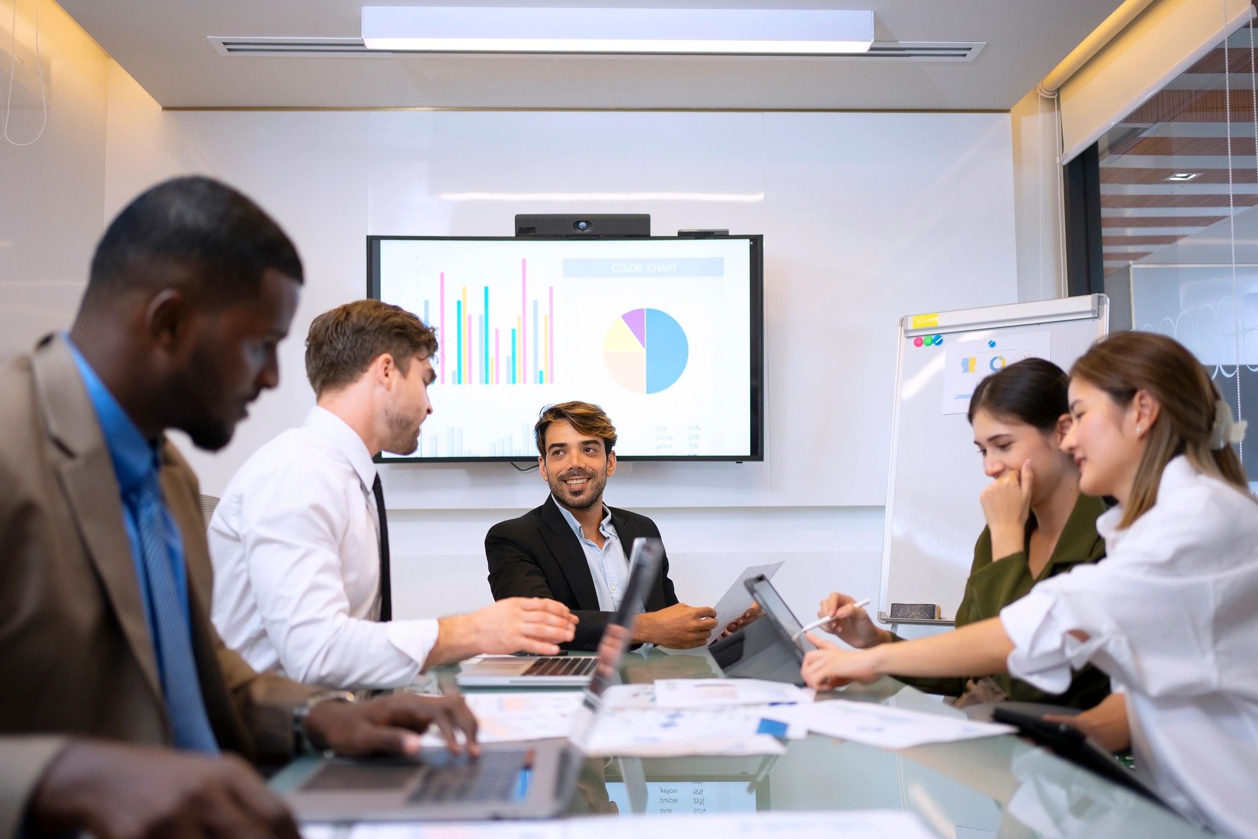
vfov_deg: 37.9
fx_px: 1223
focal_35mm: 35
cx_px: 629
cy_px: 420
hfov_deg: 54.4
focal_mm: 35
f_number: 1.8
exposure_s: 1/250
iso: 500
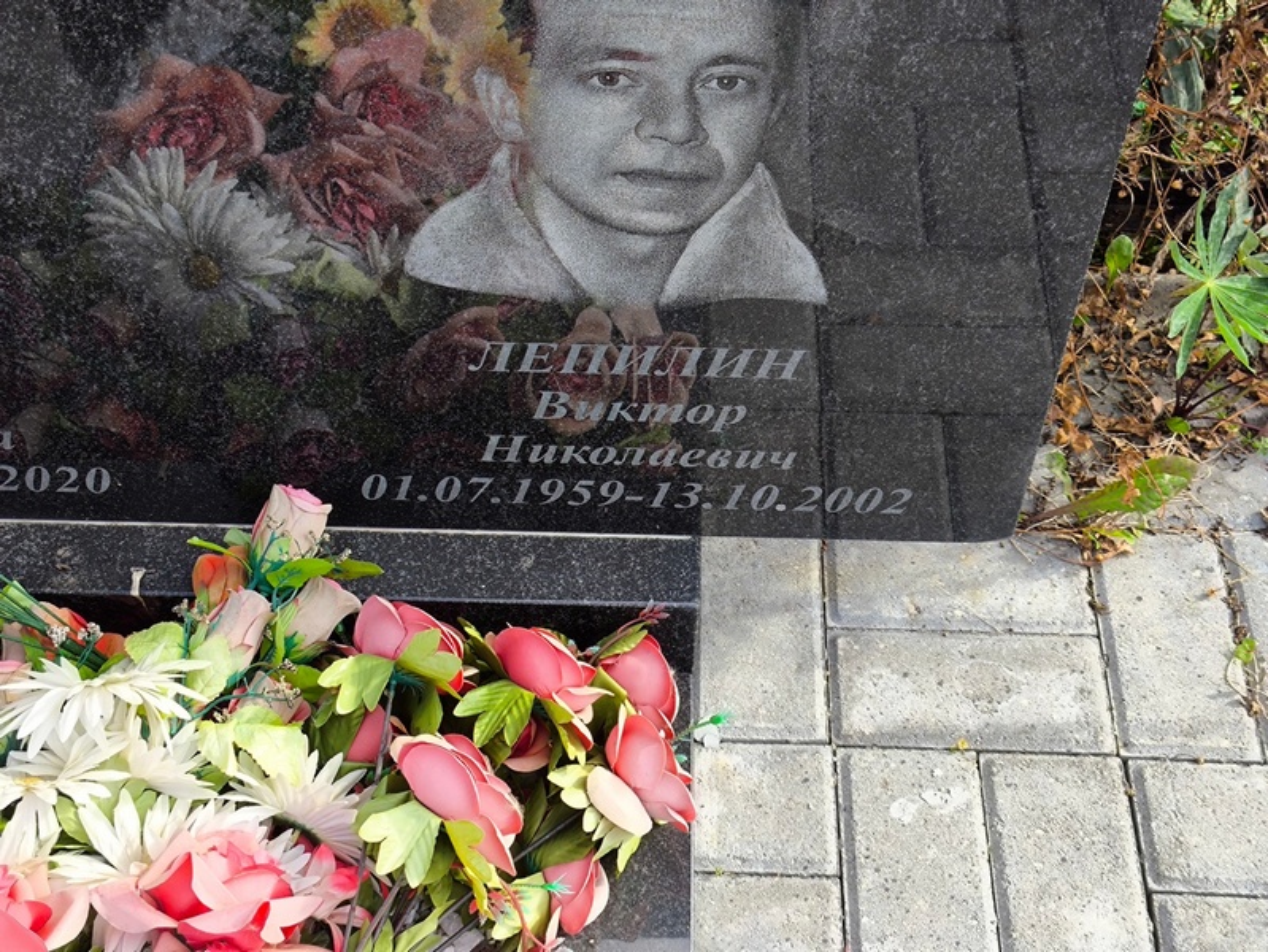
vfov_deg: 29.1
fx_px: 1832
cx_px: 634
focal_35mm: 50
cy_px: 476
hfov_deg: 38.2
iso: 50
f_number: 1.7
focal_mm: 4.71
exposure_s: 1/373
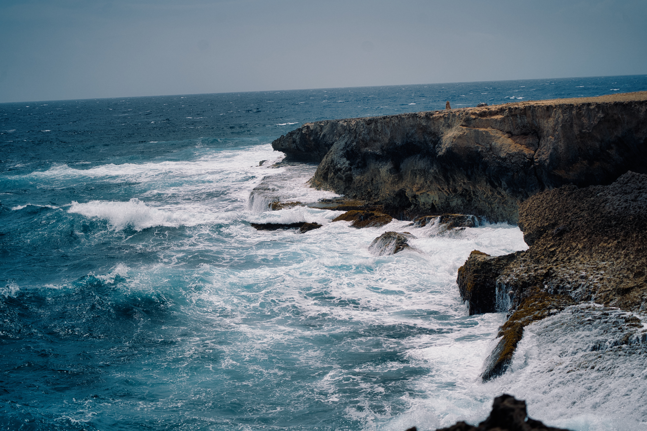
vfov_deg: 19.5
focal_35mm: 70
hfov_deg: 28.8
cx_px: 324
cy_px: 216
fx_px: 1258
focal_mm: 70
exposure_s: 1/2000
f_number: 4.5
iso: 100
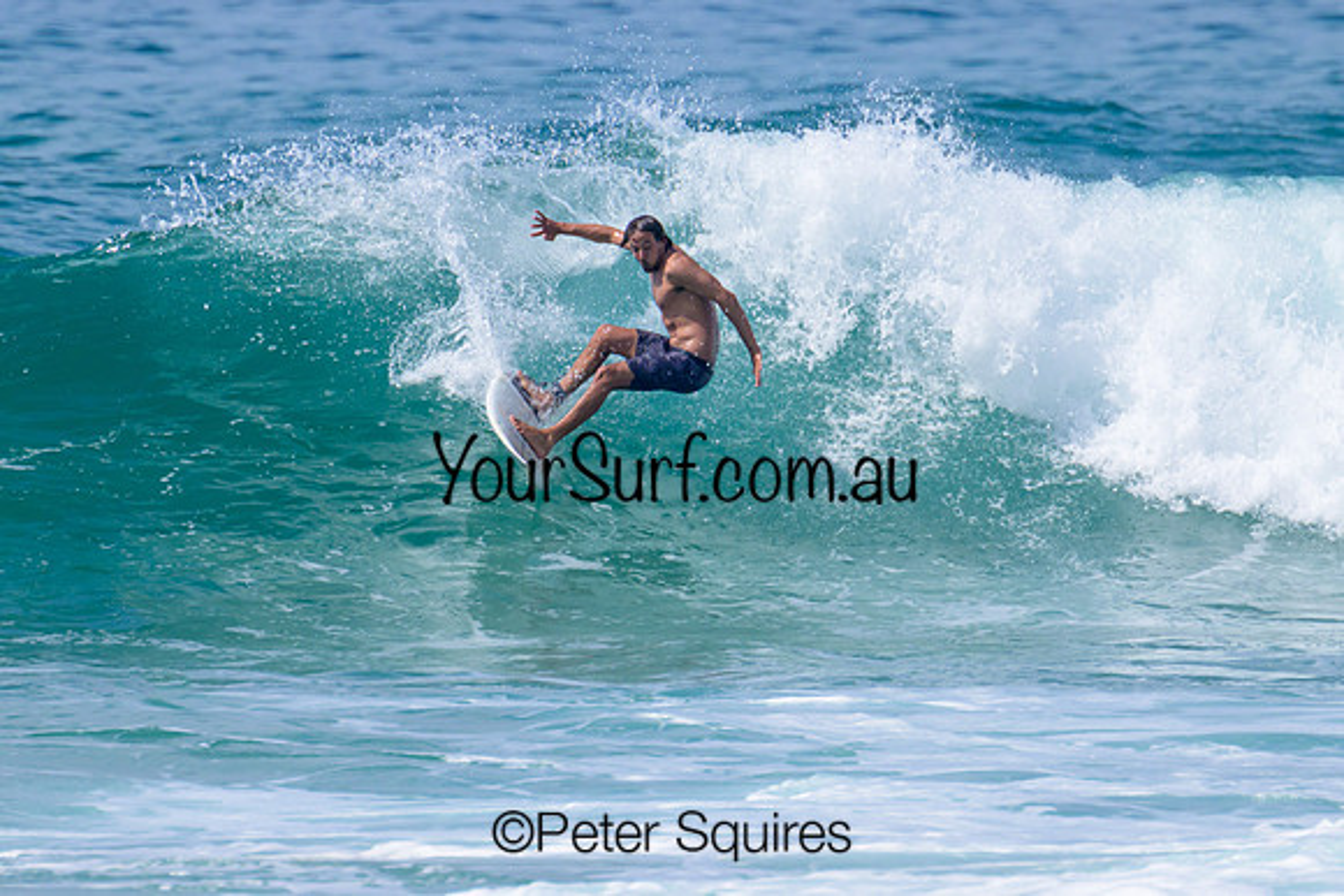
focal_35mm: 1094
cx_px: 676
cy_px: 398
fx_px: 40858
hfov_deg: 1.9
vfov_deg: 1.3
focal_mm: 800
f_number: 11
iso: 500
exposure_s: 1/2000
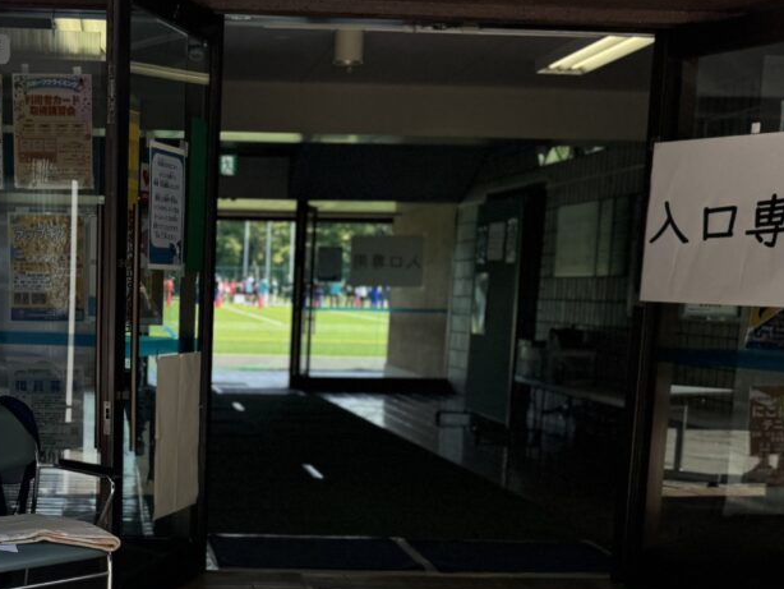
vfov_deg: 28.7
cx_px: 147
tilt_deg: -7.9
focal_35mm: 50
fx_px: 1133
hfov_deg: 36.7
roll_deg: -1.1
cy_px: 442
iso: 80
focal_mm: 6.76
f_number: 1.78
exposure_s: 1/2506
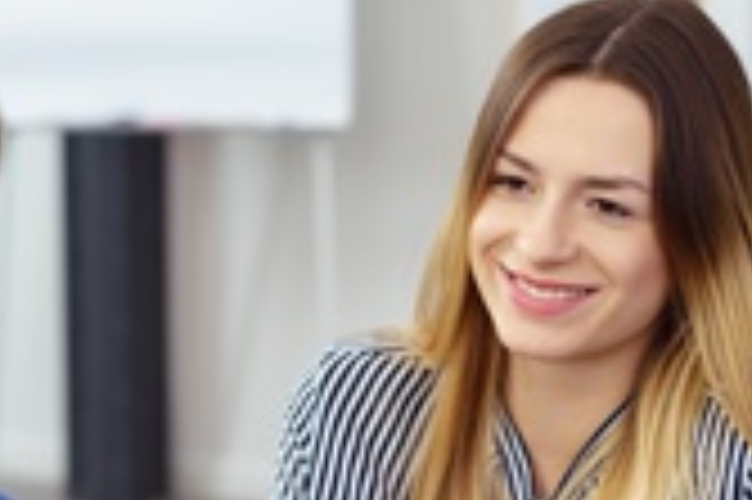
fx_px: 2922
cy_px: 439
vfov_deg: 9.7
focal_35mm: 140
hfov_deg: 14.7
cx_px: 342
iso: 100
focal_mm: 55
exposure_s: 1/160
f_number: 2.5
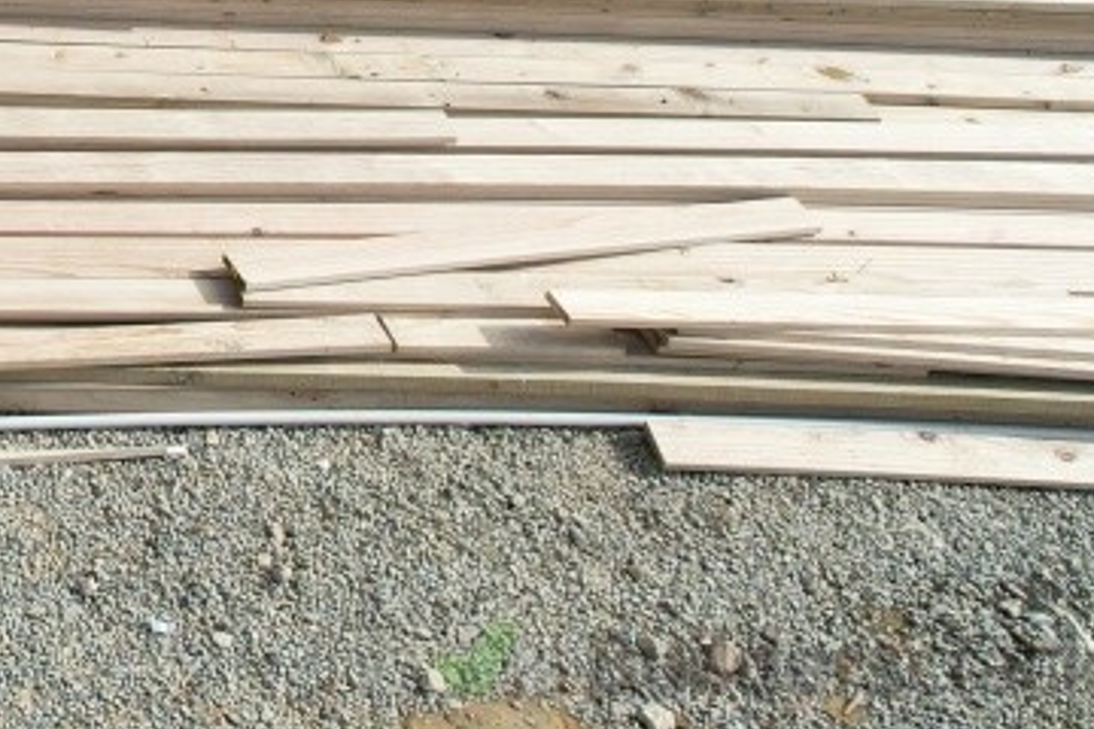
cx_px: -479
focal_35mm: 67
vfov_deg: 18.2
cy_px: -337
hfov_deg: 24.5
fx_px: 2036
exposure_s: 1/1000
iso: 100
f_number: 2.8
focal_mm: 8.38
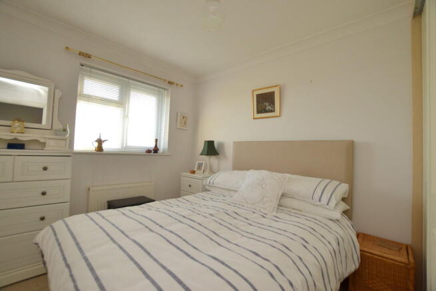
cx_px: 218
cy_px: 146
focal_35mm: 15
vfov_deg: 77.4
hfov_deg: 100.4
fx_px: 182
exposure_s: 1/80
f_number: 4.5
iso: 400
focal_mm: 10
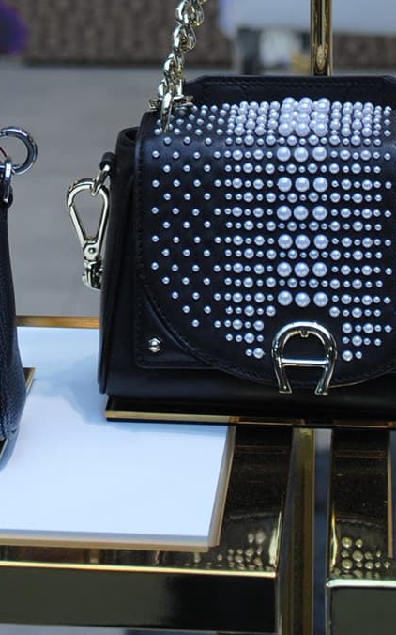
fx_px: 1970
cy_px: 274
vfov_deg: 18.3
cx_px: 46
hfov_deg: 11.4
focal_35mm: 114
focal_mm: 42
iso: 280
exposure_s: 1/125
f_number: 5.3
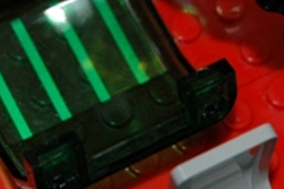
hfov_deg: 7.3
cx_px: 170
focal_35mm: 282
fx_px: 2224
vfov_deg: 4.8
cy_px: -116
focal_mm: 44
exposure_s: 1/60
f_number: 4.5
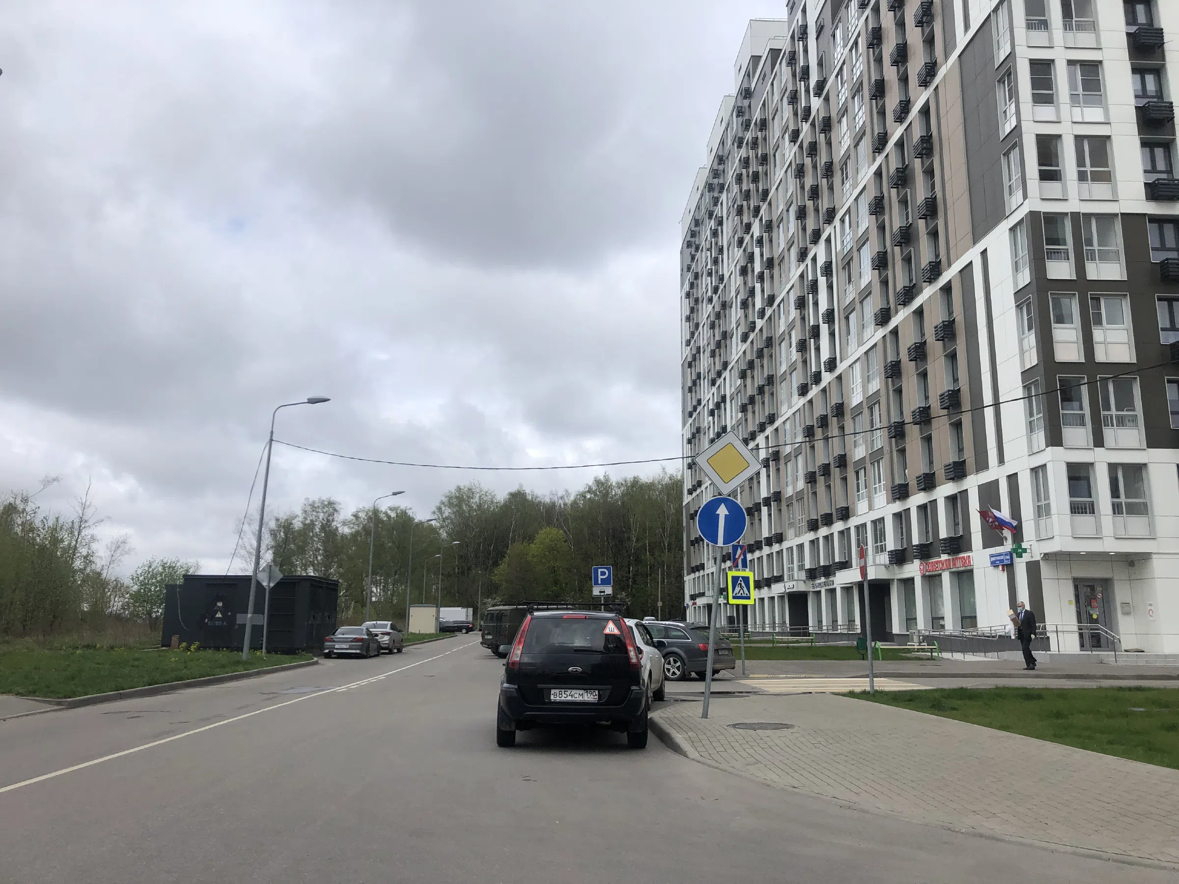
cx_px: 590
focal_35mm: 28
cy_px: 442
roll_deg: -0.1
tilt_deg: +12.0
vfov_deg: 49.7
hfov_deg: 63.4
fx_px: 954
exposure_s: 1/2433
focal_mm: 4
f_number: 1.8
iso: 20
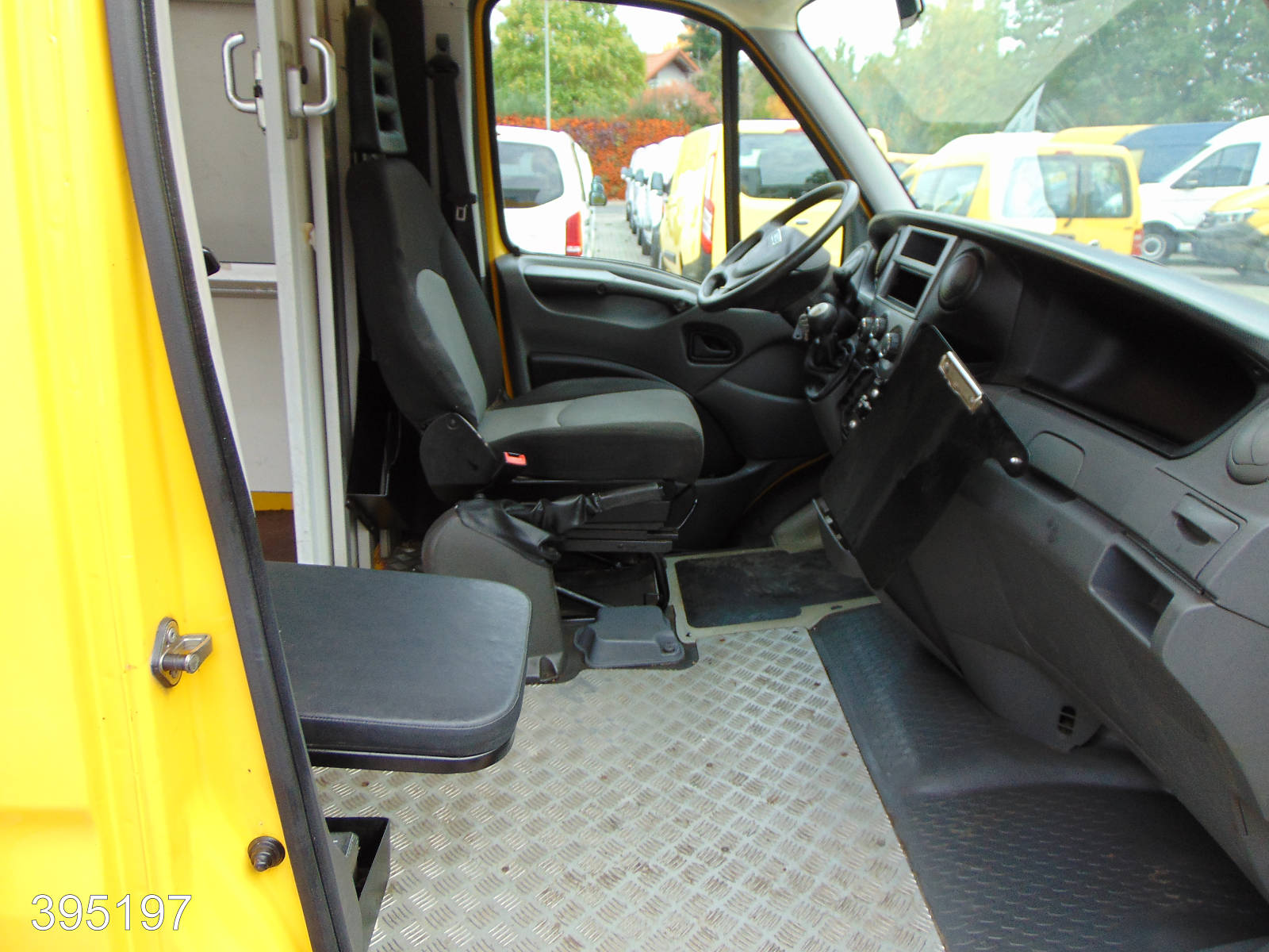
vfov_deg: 54.9
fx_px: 916
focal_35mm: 25
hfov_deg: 69.4
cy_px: 476
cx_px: 634
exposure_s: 1/60
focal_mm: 4.5
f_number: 3
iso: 80
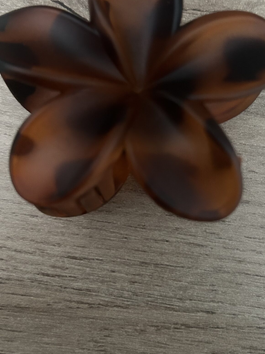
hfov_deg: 33.5
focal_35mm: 43
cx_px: 157
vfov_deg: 43.7
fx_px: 439
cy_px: 143
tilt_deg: -83.1
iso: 640
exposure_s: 1/30
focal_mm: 5.7
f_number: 1.5
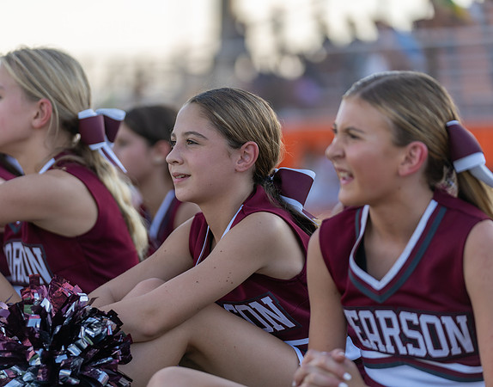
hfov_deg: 12.1
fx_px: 2333
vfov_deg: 9.5
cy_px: 190
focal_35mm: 161
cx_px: 197
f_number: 2.8
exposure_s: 1/500
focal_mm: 142
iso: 100
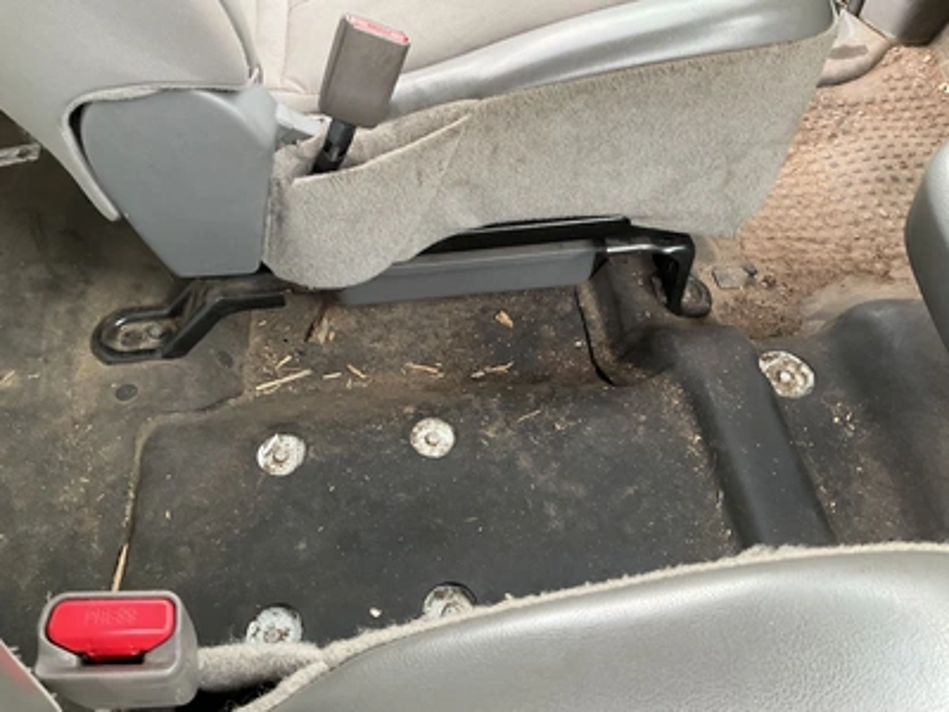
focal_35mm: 29
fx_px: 795
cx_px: 474
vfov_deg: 48.2
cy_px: 356
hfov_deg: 61.7
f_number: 1.8
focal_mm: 3
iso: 80
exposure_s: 1/60
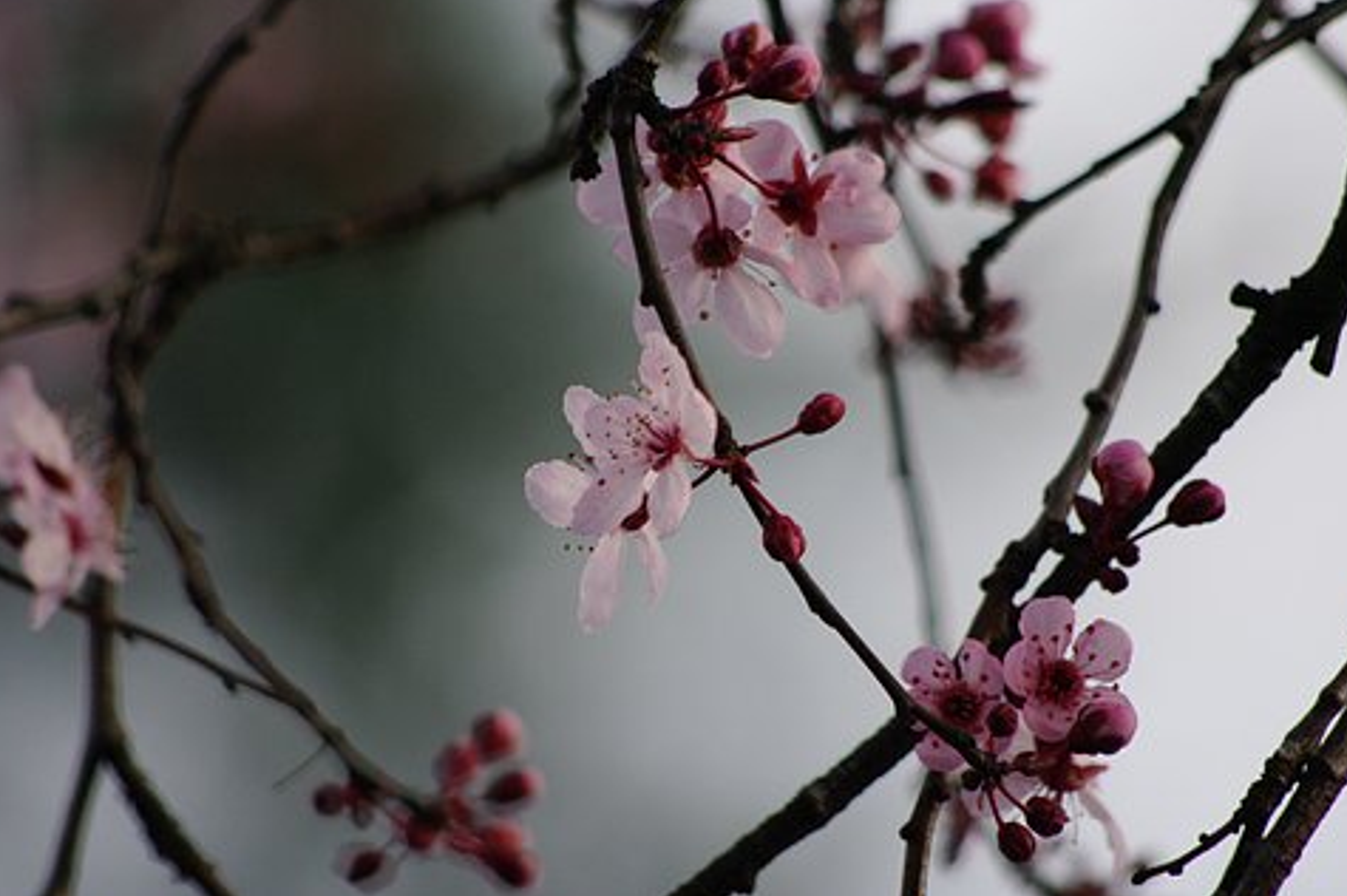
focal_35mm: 485
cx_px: 703
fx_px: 18134
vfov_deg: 2.8
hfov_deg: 4.3
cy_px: 418
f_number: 7.1
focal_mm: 300
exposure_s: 1/200
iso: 400
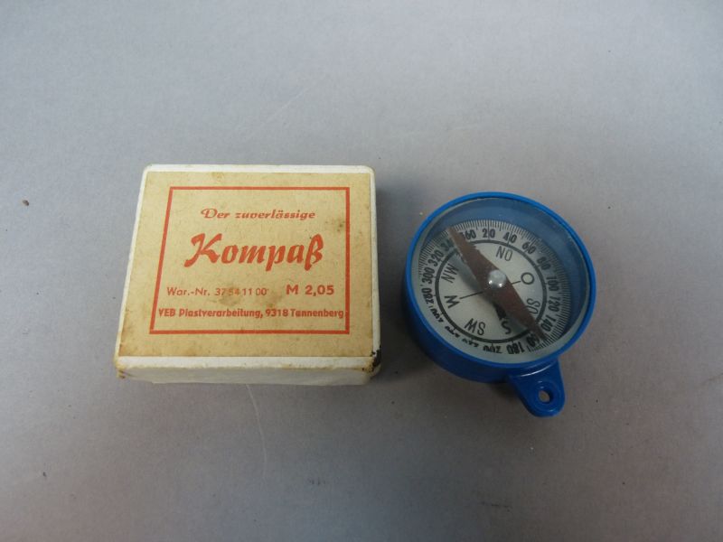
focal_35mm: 27
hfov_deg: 65.3
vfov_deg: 51.4
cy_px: 271
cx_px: 362
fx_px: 564
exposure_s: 1/30
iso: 200
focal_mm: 4.8
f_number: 2.8
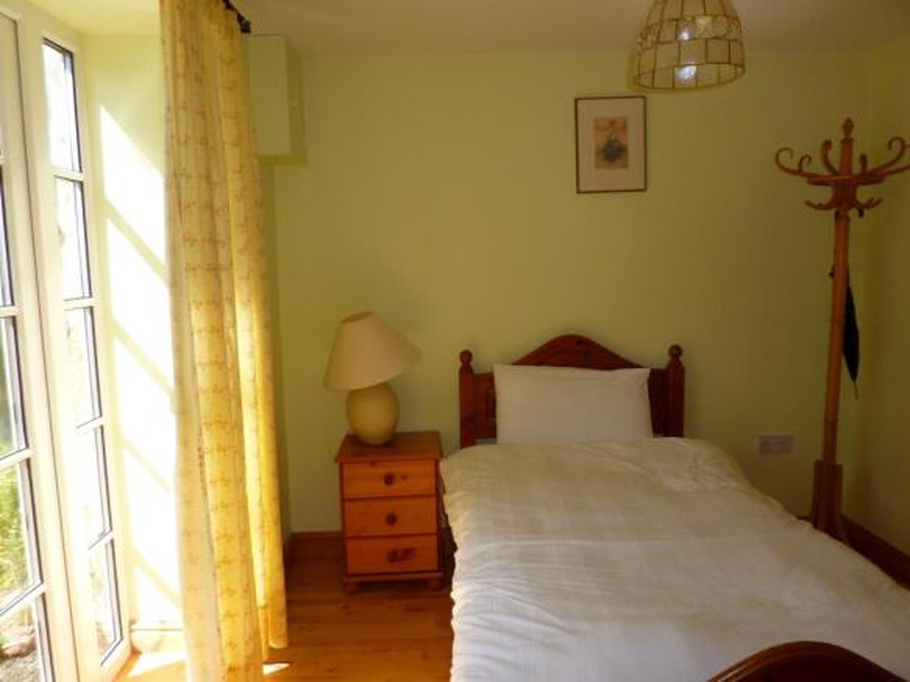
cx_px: 455
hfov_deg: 69.4
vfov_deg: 54.9
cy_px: 341
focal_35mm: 25
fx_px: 657
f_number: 4
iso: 100
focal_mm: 4.1
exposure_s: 1/200
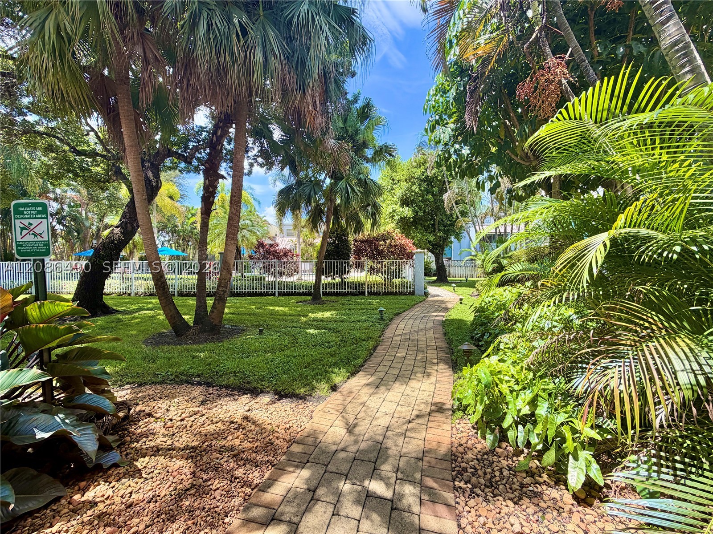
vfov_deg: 85.7
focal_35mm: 14
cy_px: 267
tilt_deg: +0.1
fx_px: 288
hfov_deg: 102.1
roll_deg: -0.2
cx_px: 356
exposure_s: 1/502
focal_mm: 2.22
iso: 64
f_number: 2.2
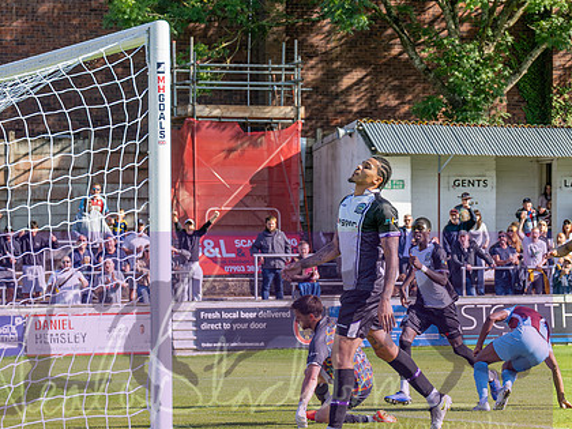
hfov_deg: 10.0
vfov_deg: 7.5
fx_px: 3272
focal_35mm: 198
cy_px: 262
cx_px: 367
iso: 400
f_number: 4
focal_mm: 70
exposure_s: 1/2500
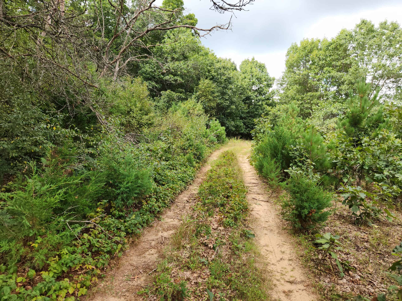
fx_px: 267
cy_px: 150
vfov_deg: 58.9
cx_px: 201
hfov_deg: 73.9
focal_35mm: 23
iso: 20
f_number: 1.8
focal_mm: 5.4
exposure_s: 1/247
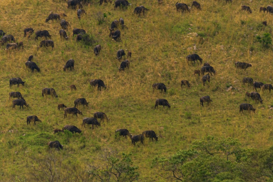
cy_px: 45
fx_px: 3558
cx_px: 188
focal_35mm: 469
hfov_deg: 4.4
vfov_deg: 2.9
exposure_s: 1/125
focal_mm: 210
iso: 100
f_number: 5.6
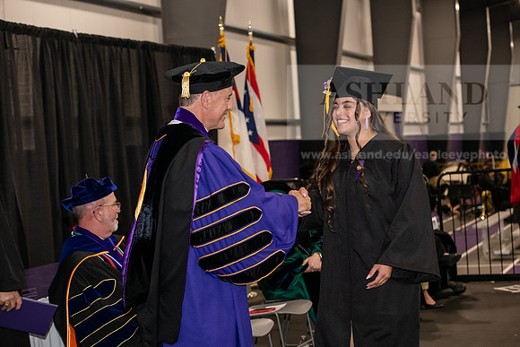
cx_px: 260
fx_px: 1011
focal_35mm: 70
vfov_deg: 19.5
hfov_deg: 28.8
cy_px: 174
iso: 2500
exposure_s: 1/200
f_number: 5
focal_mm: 70
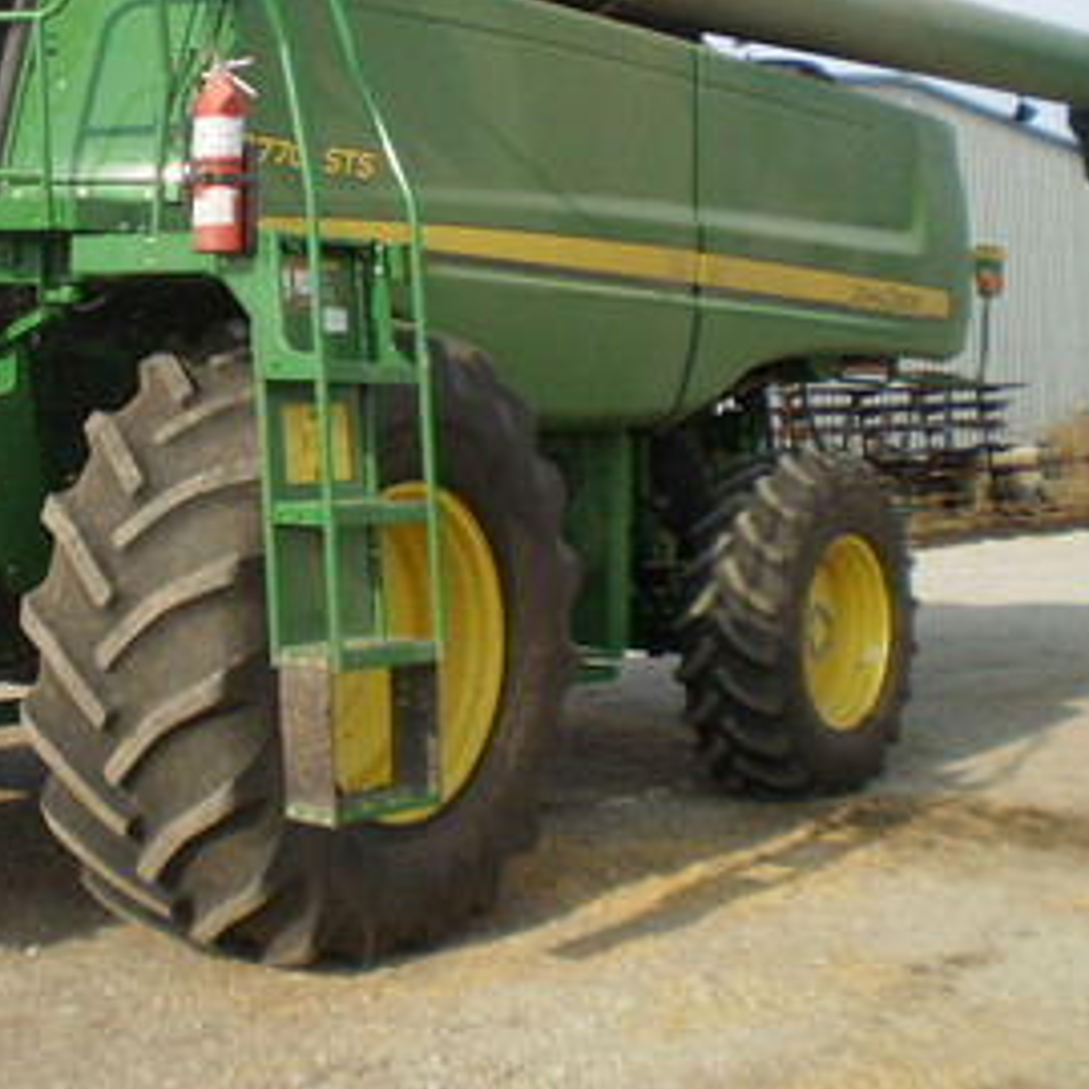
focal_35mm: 64
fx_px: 2278
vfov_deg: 26.6
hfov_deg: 26.2
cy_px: 302
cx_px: 169
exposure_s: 1/640
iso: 64
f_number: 3.1
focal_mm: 6.3
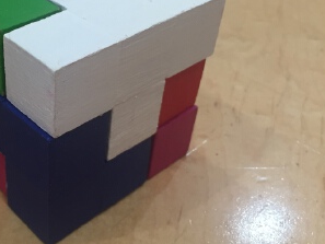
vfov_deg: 27.8
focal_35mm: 52
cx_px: 37
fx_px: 488
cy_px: 78
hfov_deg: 34.8
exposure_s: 1/30
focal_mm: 4.15
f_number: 2.2
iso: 80
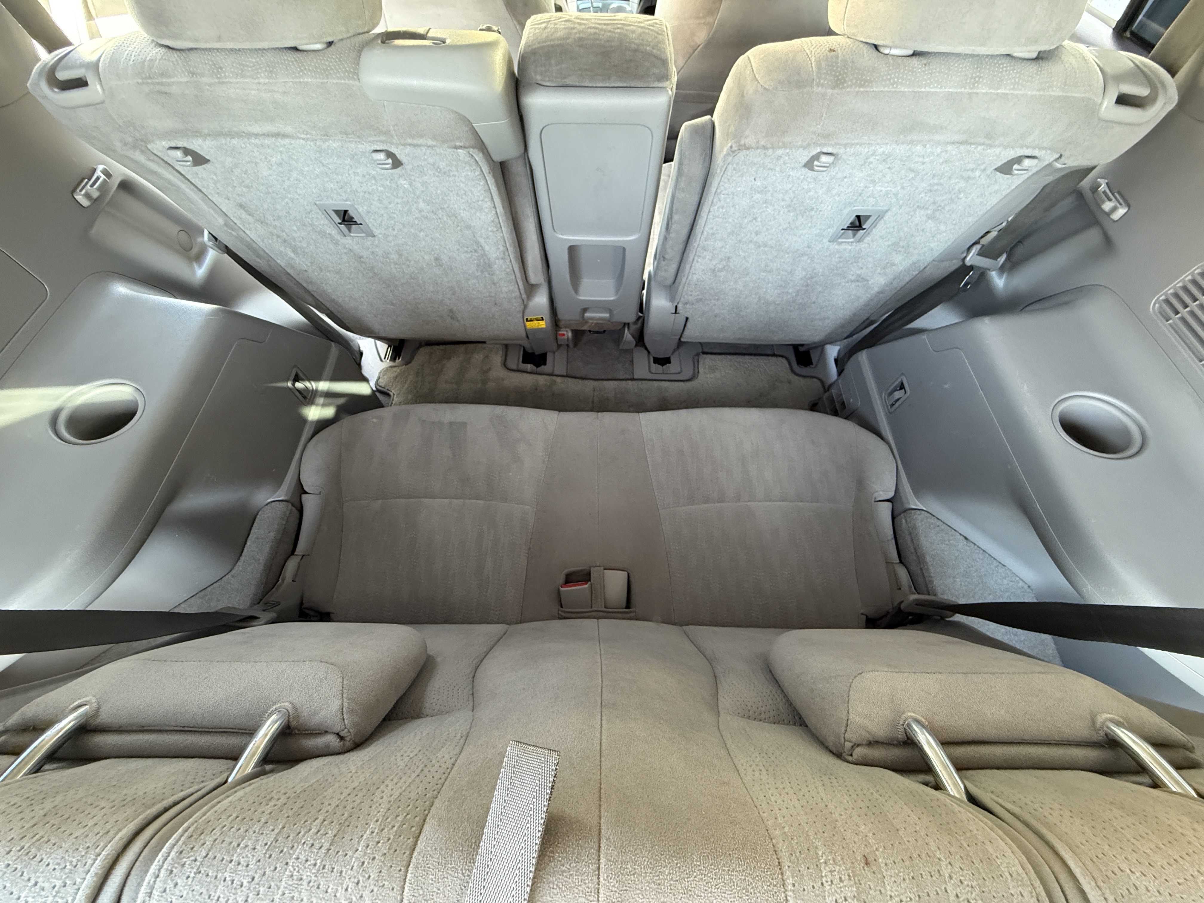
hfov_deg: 102.1
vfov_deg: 85.7
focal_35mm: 14
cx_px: 602
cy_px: 452
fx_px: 487
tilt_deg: -59.0
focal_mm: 2.22
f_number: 2.2
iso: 500
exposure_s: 1/60
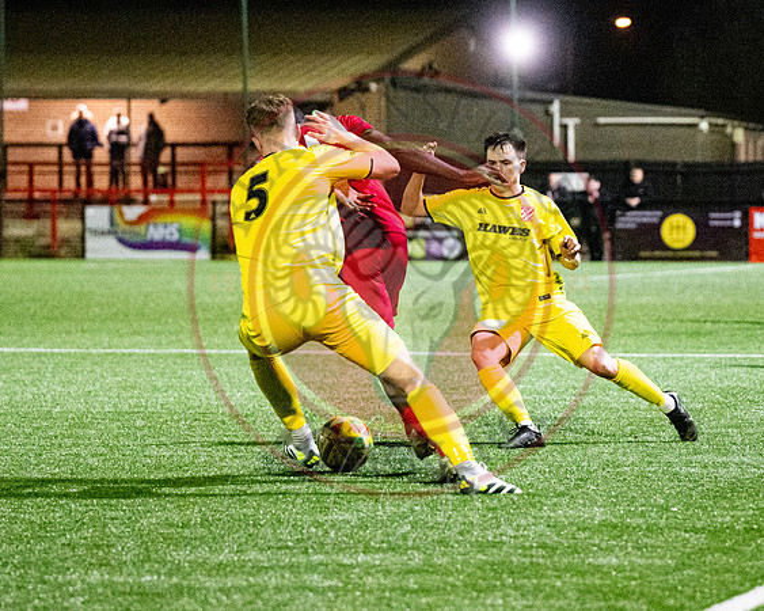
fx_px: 4614
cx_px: 582
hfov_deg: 9.4
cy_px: 369
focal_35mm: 204
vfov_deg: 7.6
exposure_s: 1/1000
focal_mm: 94
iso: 8000
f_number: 2.8
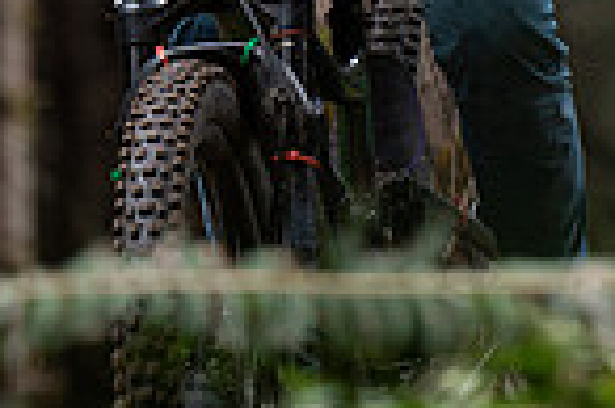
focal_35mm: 822
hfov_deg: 2.5
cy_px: -550
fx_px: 14027
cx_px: 826
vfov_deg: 1.7
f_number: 2.8
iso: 1000
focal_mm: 165
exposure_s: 1/1250
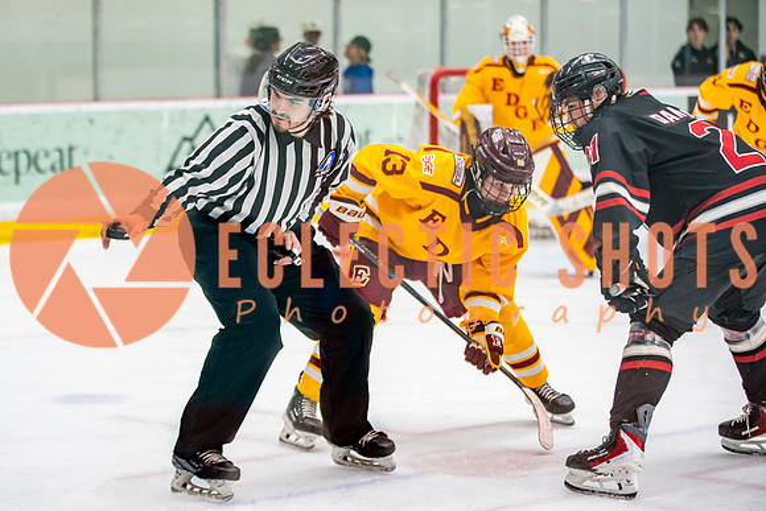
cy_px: 202
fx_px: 2590
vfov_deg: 11.3
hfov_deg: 16.8
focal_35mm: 122
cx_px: 305
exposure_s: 1/640
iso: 2500
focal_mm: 100
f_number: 2.8
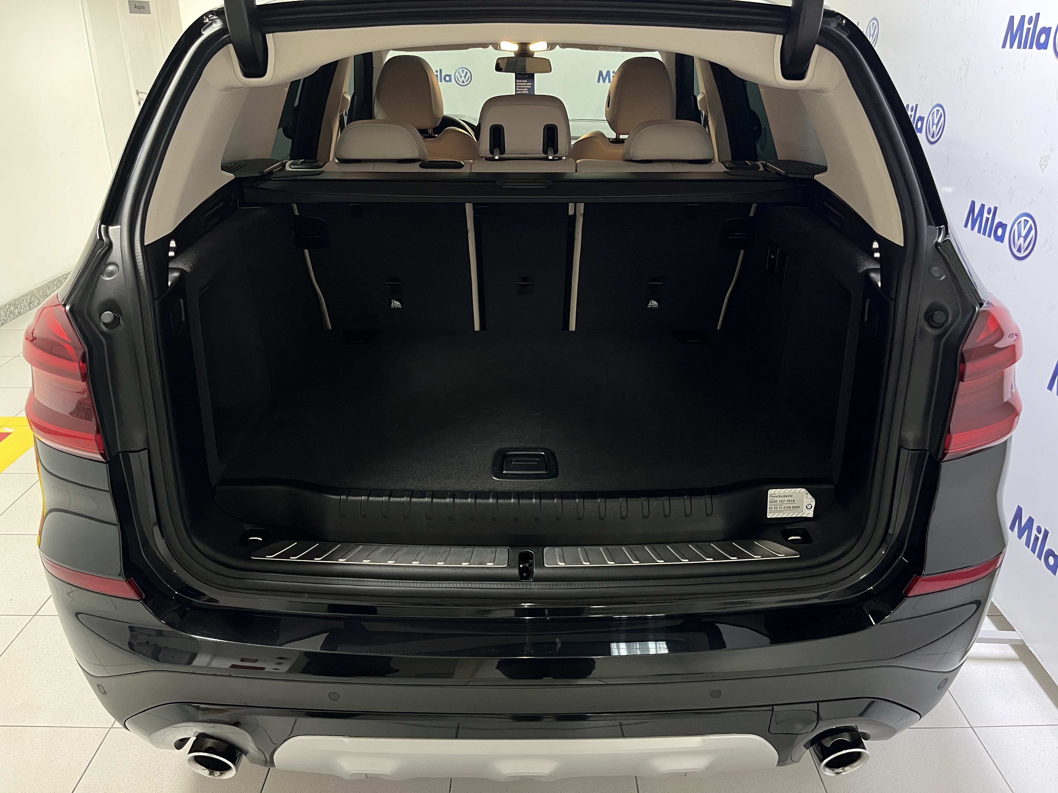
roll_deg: +0.1
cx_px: 529
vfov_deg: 53.1
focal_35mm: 26
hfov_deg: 67.3
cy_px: 396
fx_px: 795
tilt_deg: -23.5
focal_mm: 5.1
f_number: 1.6
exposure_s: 1/30
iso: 500
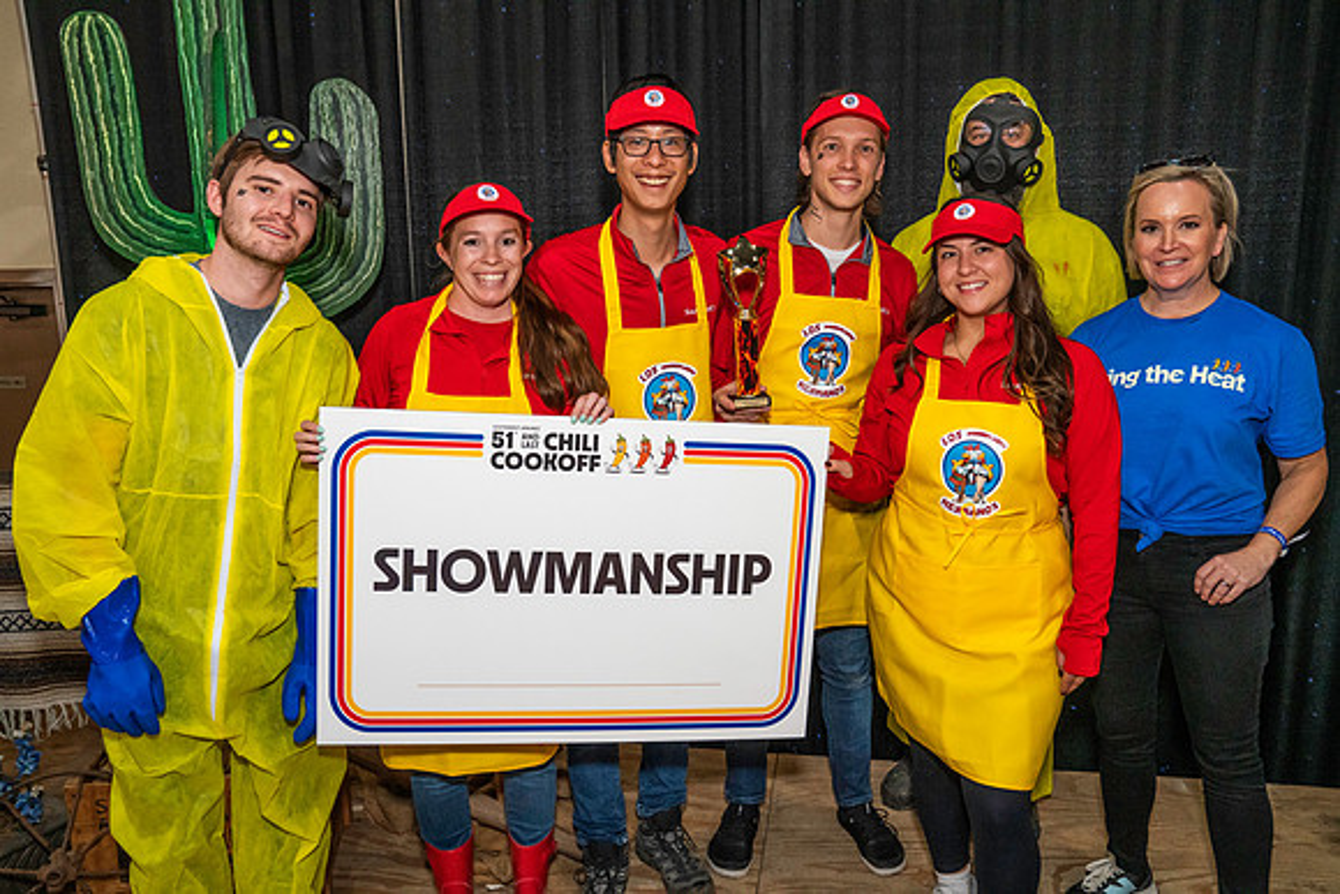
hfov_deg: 67.4
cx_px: 670
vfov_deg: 48.0
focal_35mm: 27
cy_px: 447
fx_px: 1005
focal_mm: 27
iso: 4000
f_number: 4.5
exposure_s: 1/200
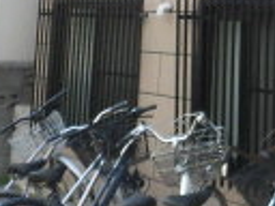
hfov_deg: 14.9
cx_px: 449
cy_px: -129
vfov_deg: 11.7
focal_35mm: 120
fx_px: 953
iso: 100
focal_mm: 4.3
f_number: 3.1
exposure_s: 1/200
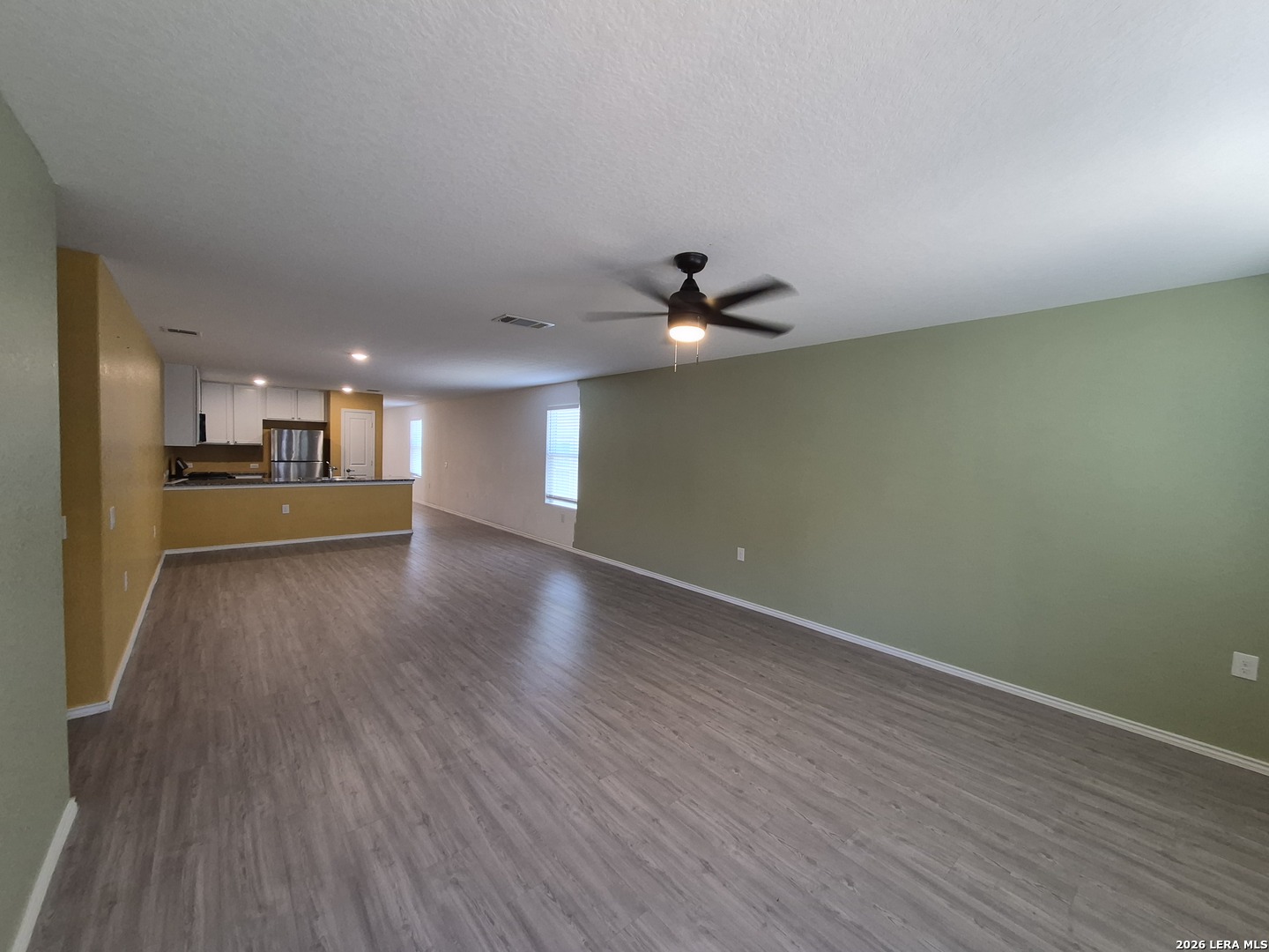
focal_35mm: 13
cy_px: 476
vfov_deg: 89.9
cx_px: 634
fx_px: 477
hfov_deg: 106.2
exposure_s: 1/60
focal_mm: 1.74
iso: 160
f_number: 2.2
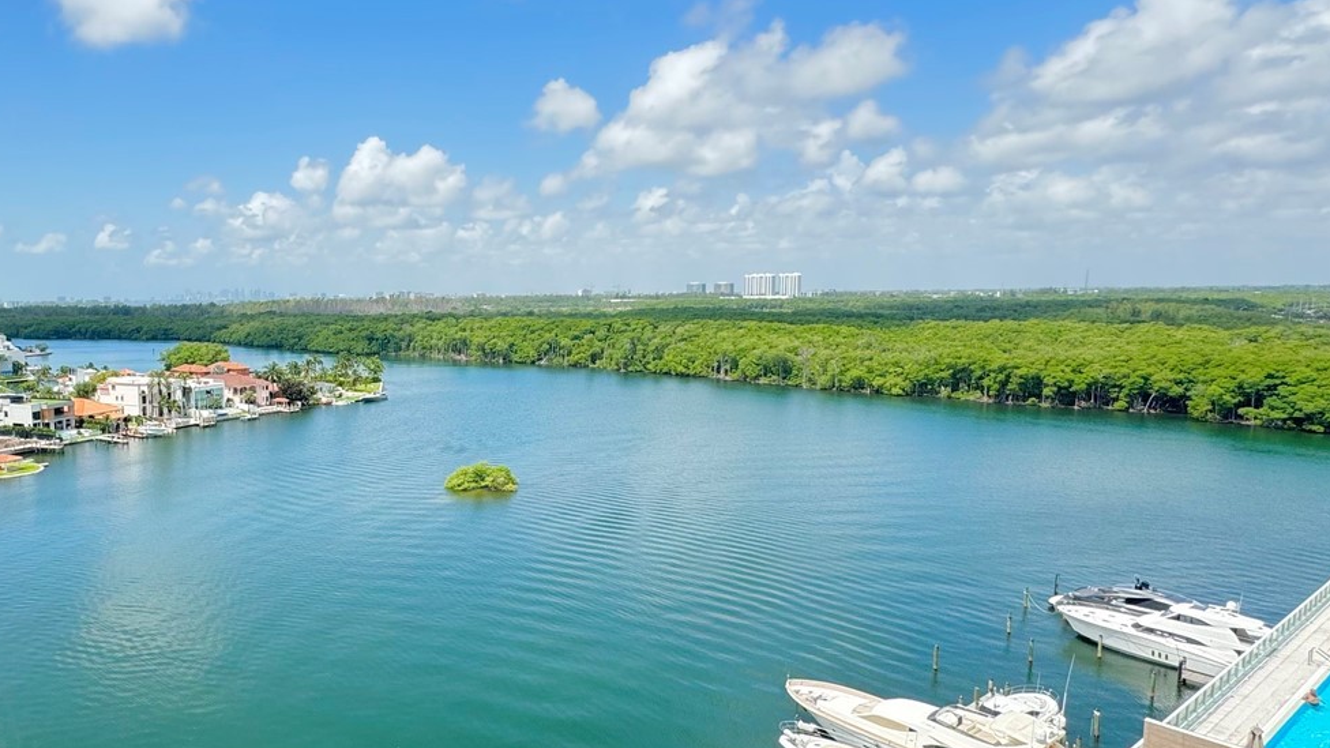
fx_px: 882
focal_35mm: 25
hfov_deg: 70.4
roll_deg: +0.1
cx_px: 379
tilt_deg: -5.0
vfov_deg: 46.0
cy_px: 379
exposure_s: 1/849
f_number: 2.2
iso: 50
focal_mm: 2.22
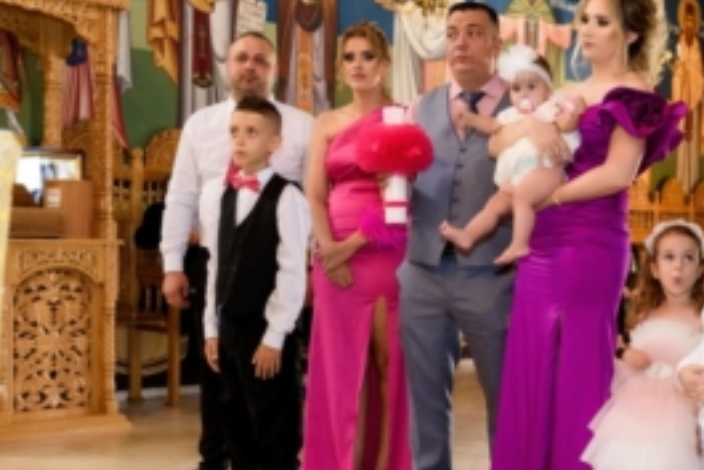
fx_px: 1291
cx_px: 550
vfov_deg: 20.6
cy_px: 276
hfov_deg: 29.9
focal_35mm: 66
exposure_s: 1/200
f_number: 2.8
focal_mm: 35
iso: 1600
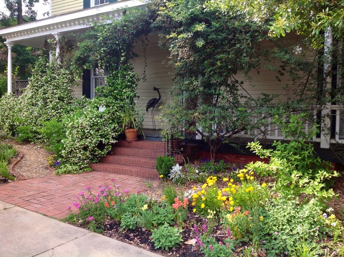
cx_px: 172
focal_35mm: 35
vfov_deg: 40.6
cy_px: 128
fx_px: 347
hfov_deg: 52.7
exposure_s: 1/343
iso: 50
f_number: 2.4
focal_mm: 4.28
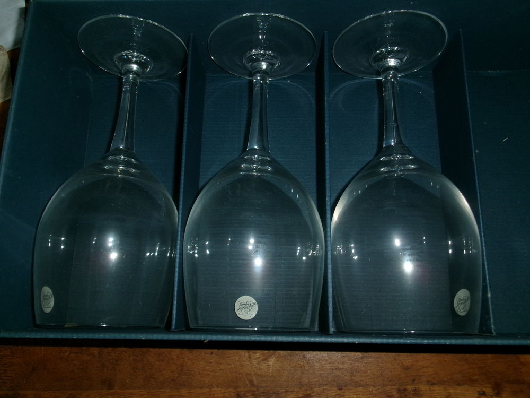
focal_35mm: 28
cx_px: 265
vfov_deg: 49.7
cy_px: 199
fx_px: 429
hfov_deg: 63.4
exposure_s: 1/34
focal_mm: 5.1
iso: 200
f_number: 3.9
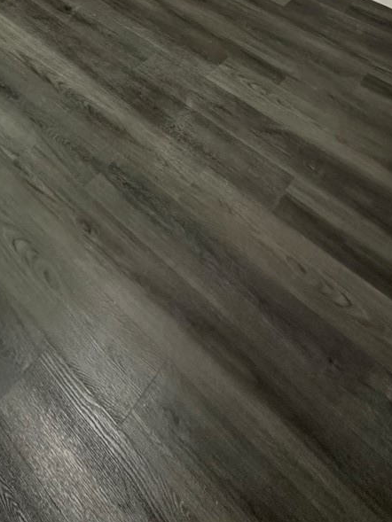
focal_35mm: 38
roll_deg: -3.4
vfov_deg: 33.2
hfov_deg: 37.6
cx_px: 155
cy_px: -182
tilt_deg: -16.2
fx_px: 574
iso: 200
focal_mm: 2.22
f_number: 2.2
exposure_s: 1/60
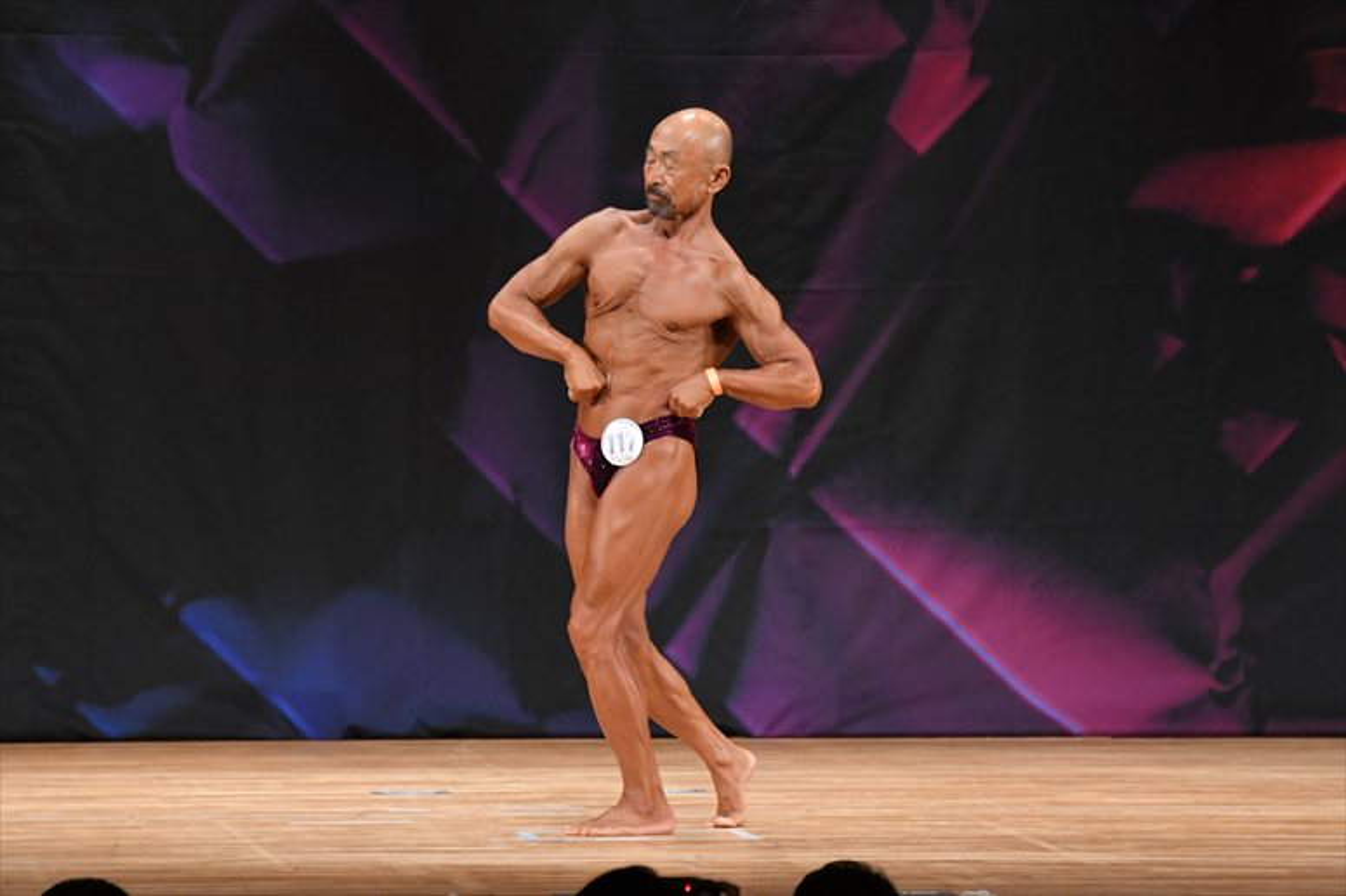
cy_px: 448
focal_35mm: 285
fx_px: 10651
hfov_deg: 7.2
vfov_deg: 4.8
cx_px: 673
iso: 3200
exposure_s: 1/400
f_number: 5.6
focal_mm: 190
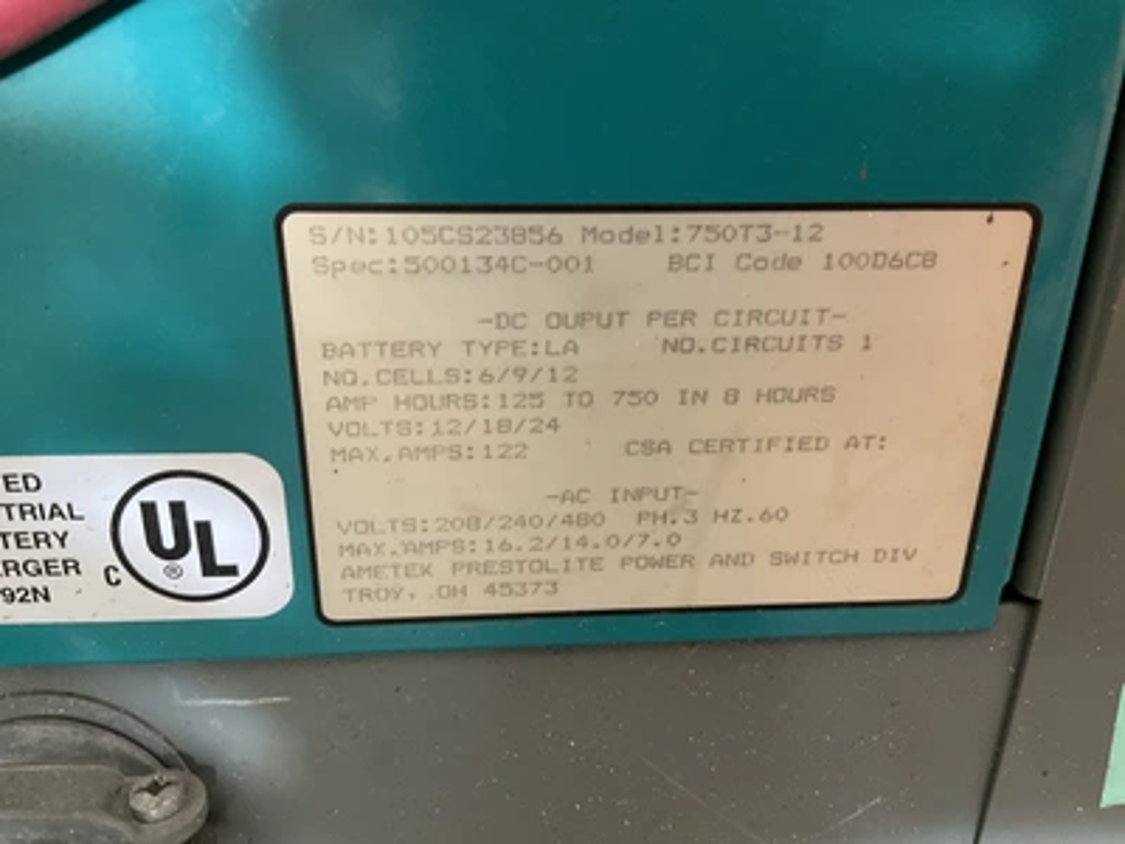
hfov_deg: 61.7
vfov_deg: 48.2
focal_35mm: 29
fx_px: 942
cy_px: 422
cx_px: 562
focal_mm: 3
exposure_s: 1/30
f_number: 1.8
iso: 250
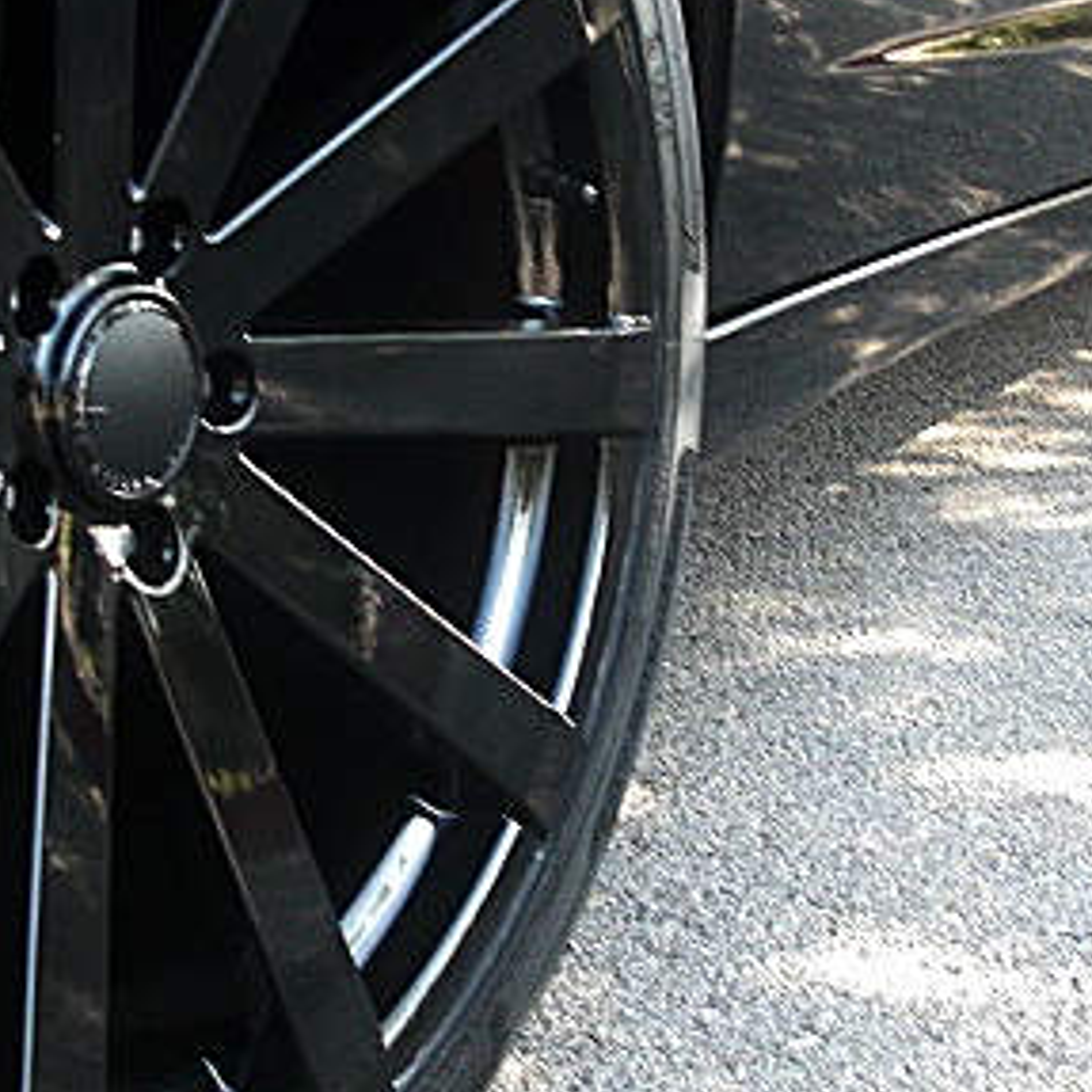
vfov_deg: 24.3
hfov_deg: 24.3
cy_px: 464
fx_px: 2534
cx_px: 468
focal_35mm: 71
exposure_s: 1/100
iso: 200
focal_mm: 6.3
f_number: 2.8
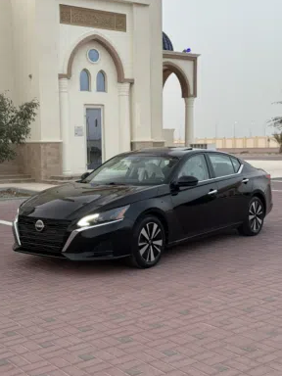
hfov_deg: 29.1
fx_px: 543
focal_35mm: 50
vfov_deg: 38.2
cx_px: 139
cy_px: 191
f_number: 1.78
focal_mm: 6.76
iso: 80
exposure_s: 1/239
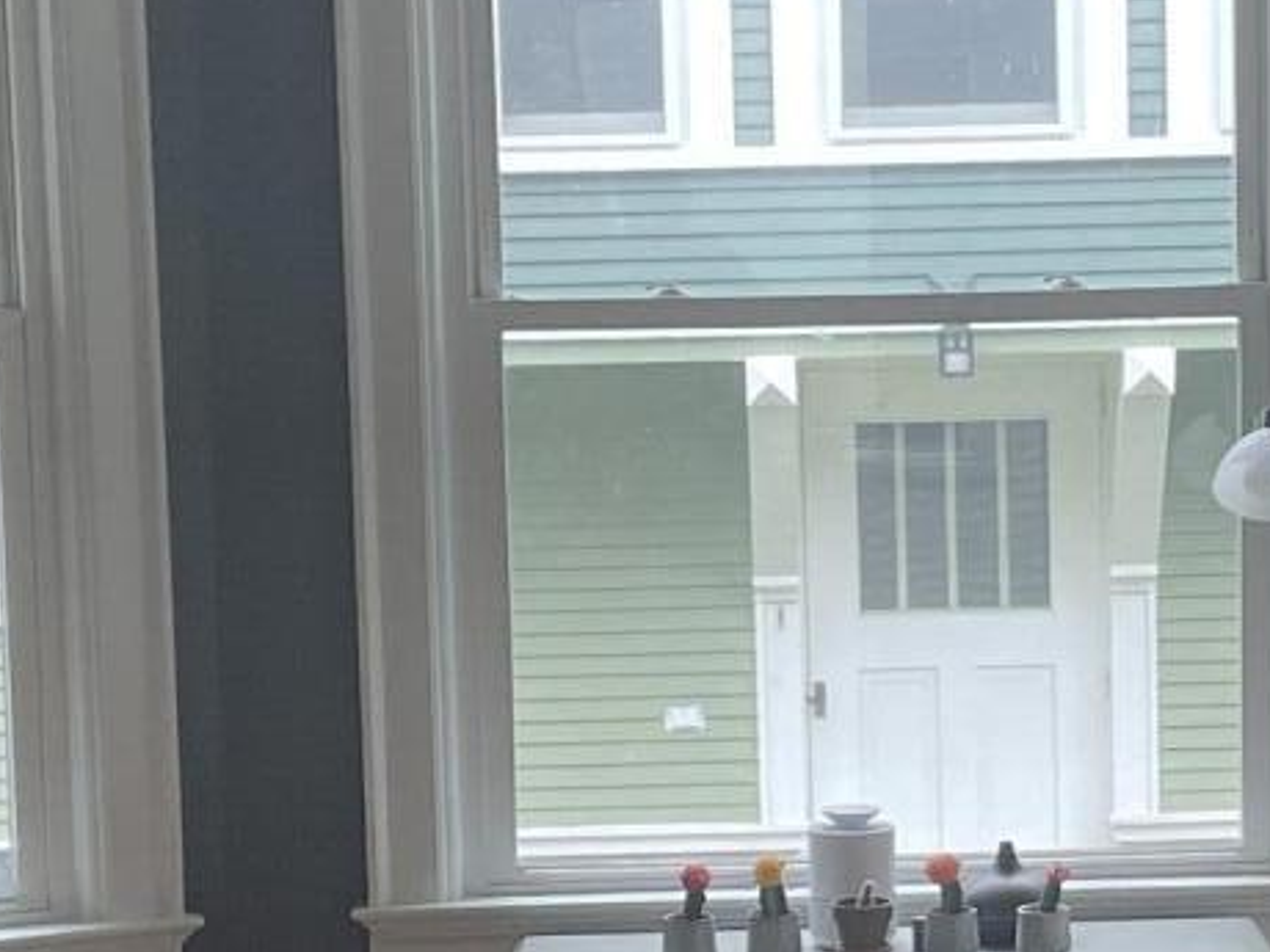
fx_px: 4146
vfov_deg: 13.0
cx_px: 889
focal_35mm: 113
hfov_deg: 17.4
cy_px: 753
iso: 200
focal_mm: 4.2
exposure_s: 1/60
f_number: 1.6
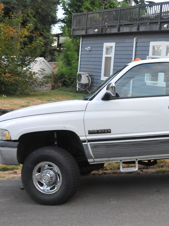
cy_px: 115
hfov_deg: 28.6
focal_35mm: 47
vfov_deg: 40.4
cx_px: 177
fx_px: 306
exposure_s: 1/160
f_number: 6.3
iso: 1600
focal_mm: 18
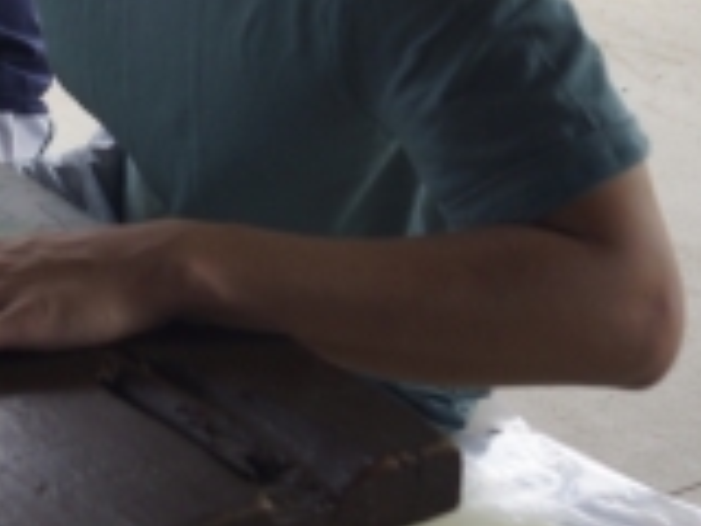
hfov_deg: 16.1
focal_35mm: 117
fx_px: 2369
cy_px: -35
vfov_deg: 12.5
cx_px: -162
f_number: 4.5
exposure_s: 1/80
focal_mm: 18
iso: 100
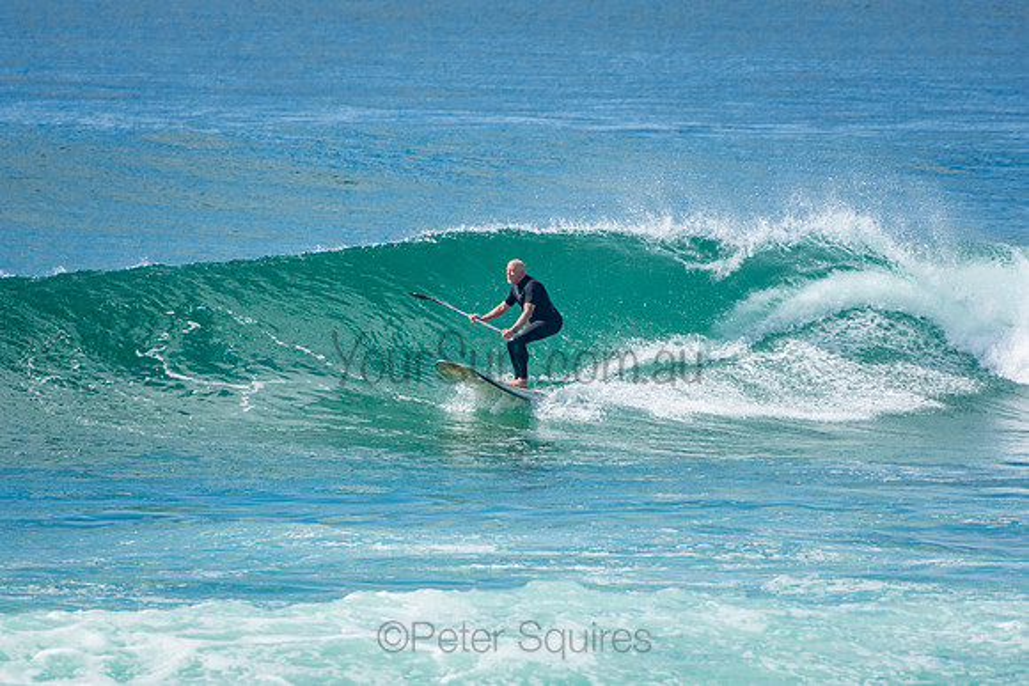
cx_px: 514
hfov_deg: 3.4
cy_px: 343
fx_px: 17153
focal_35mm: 600
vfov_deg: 2.3
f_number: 5.6
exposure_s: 1/1250
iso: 250
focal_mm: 400
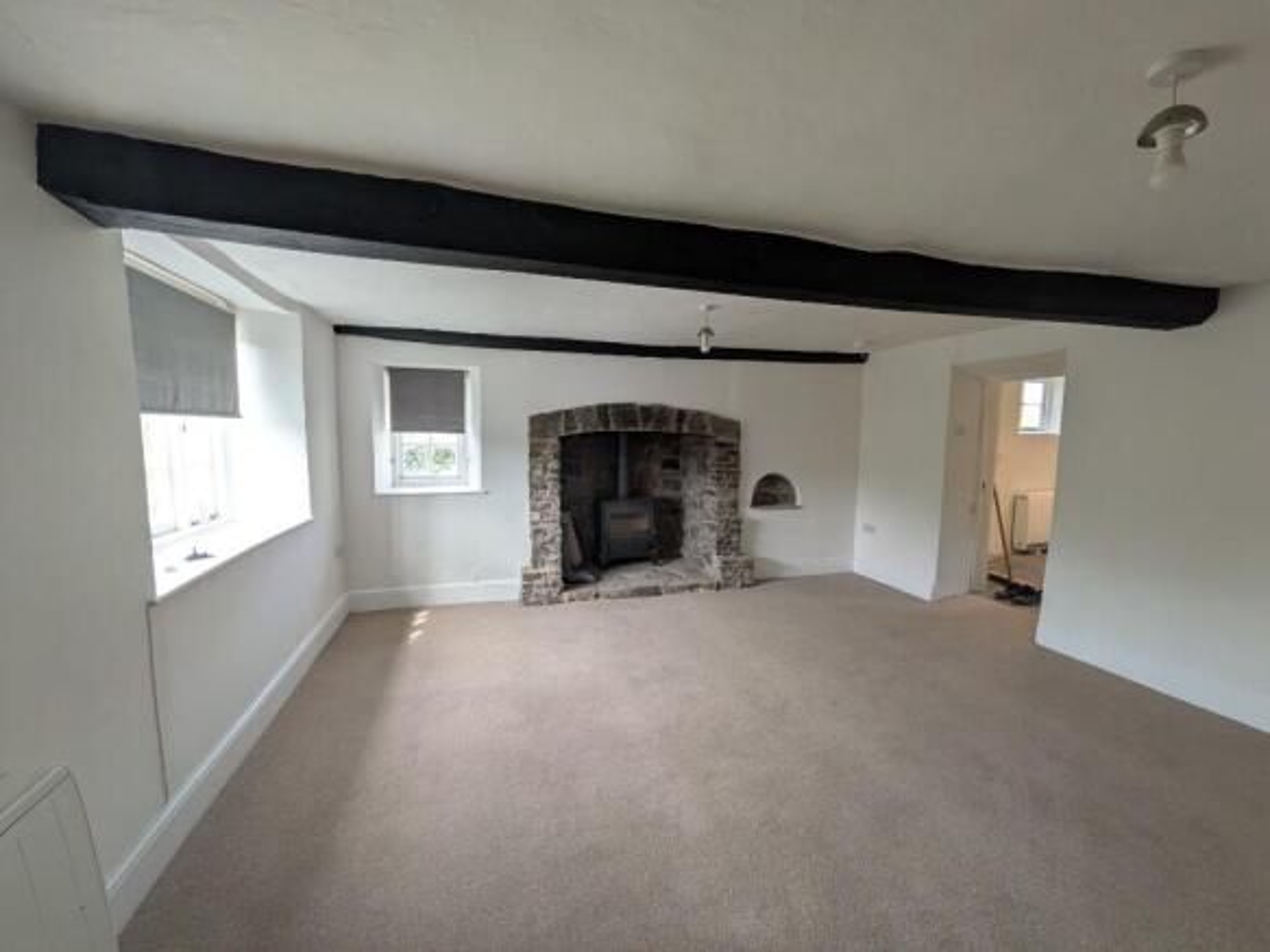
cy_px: 476
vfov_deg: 85.7
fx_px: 514
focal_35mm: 14
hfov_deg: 102.1
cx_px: 635
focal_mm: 1.85
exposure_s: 1/68.9
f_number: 2.2
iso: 104
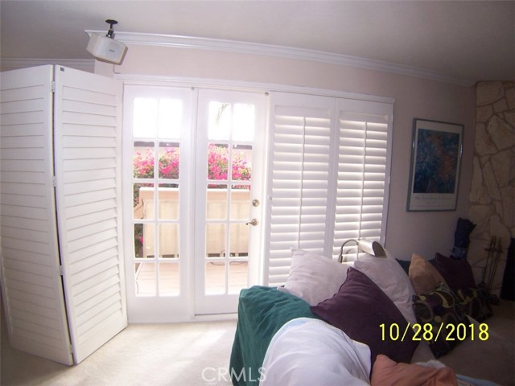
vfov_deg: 42.9
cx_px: 258
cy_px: 193
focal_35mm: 33
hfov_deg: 55.4
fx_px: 491
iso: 80
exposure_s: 1/60
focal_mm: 5.5
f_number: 2.8
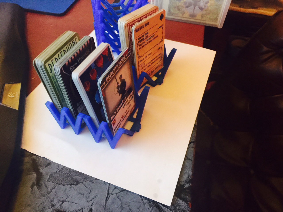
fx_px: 237
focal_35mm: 29
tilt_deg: -47.7
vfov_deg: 48.2
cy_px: 106
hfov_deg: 61.7
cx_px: 142
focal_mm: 4.15
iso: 80
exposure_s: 1/4
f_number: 2.2
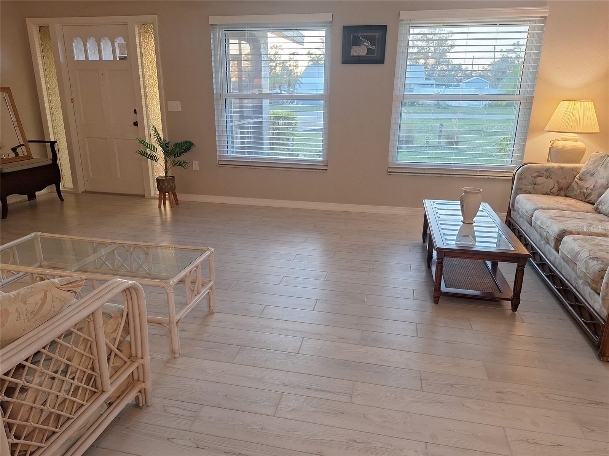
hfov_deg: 73.9
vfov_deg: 58.9
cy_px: 228
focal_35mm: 23
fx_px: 405
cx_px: 304
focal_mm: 5.54
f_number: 1.8
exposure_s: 1/40
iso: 80
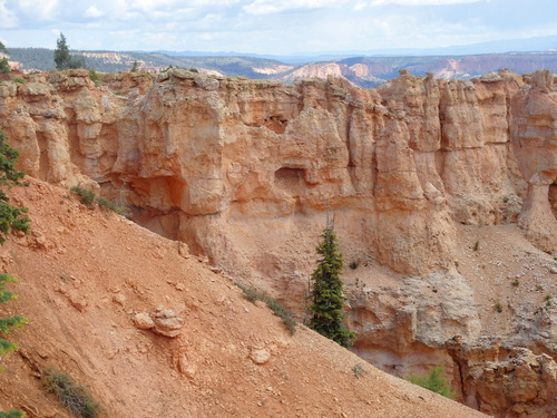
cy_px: 209
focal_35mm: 60
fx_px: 965
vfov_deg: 24.4
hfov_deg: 32.2
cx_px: 278
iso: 125
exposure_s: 1/400
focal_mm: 10.7
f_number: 5.3
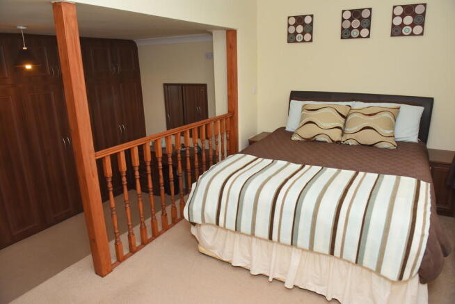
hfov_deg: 73.7
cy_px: 152
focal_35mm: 24
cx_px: 228
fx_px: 304
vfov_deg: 53.2
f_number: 5.6
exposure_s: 1/200
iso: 1600
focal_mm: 24
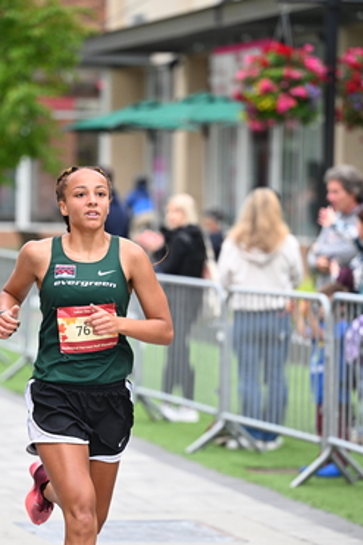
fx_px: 2922
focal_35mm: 193
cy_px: 344
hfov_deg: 7.1
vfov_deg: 10.7
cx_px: 148
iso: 1600
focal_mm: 130
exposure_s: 1/1000
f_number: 2.8
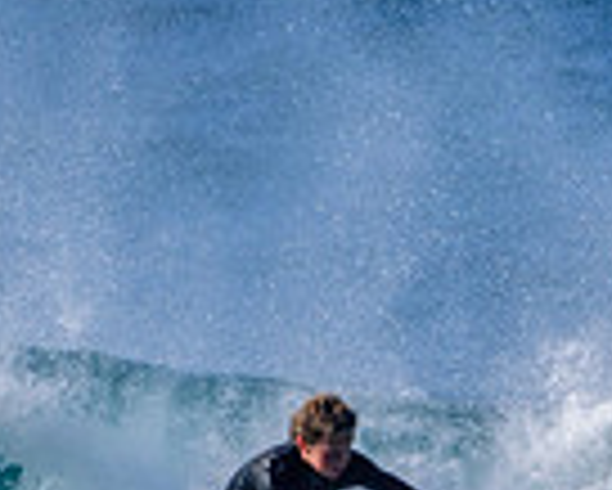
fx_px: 54287
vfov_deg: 0.5
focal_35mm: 2995
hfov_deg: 0.6
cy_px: 722
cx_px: 576
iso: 280
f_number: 5.6
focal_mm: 500
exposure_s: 1/2000
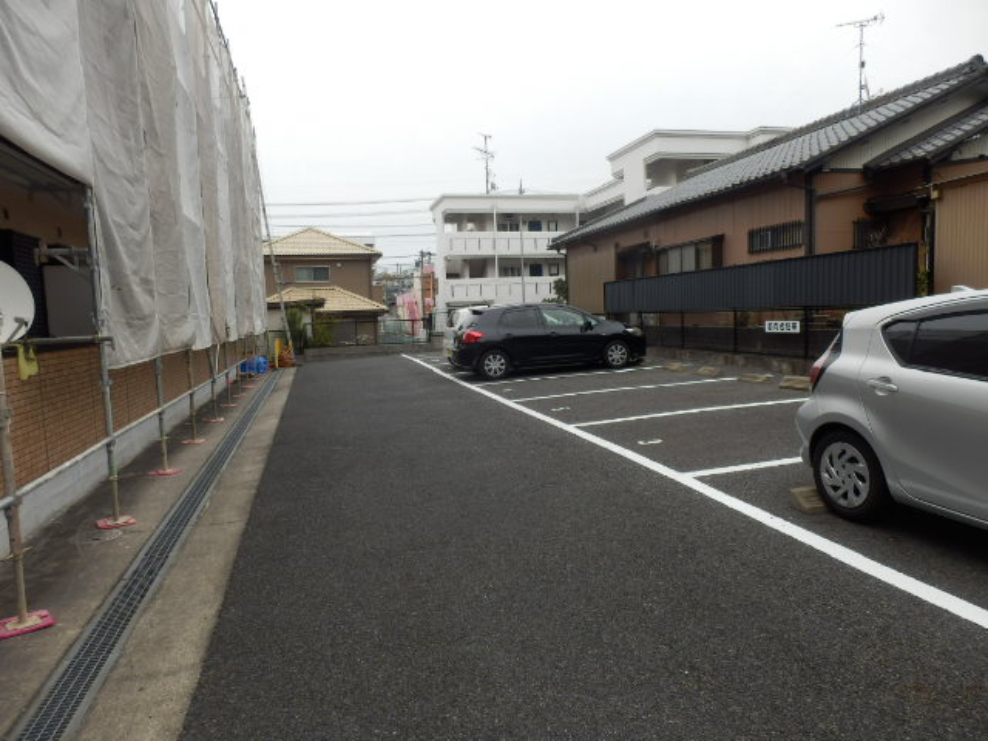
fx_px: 685
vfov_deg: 56.8
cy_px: 370
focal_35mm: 24
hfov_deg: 71.6
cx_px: 494
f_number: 3
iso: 80
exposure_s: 1/200
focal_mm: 4.2
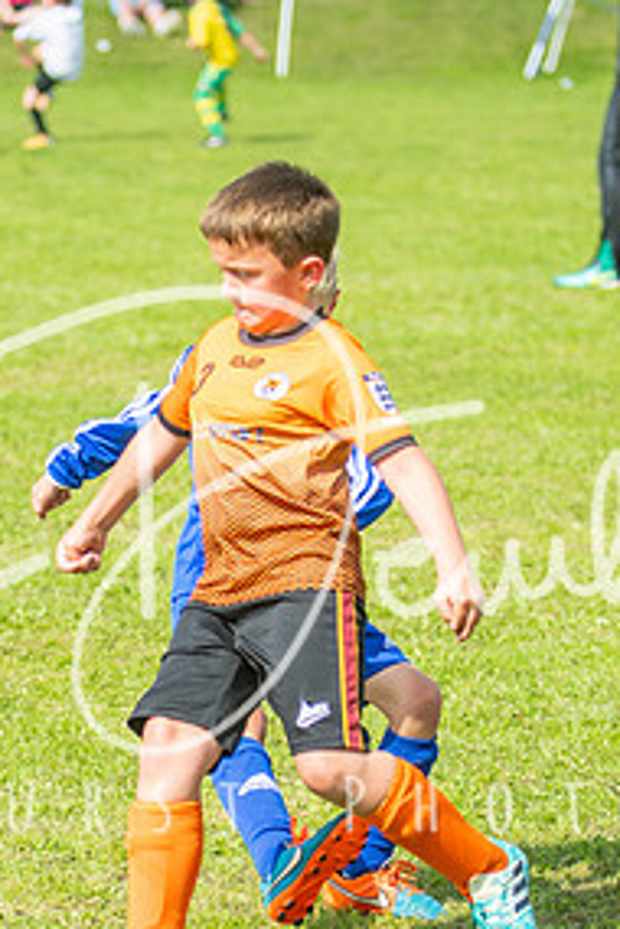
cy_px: 546
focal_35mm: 250
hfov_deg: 5.5
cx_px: 225
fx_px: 6458
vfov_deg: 8.2
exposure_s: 1/2000
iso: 250
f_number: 3.2
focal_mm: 82
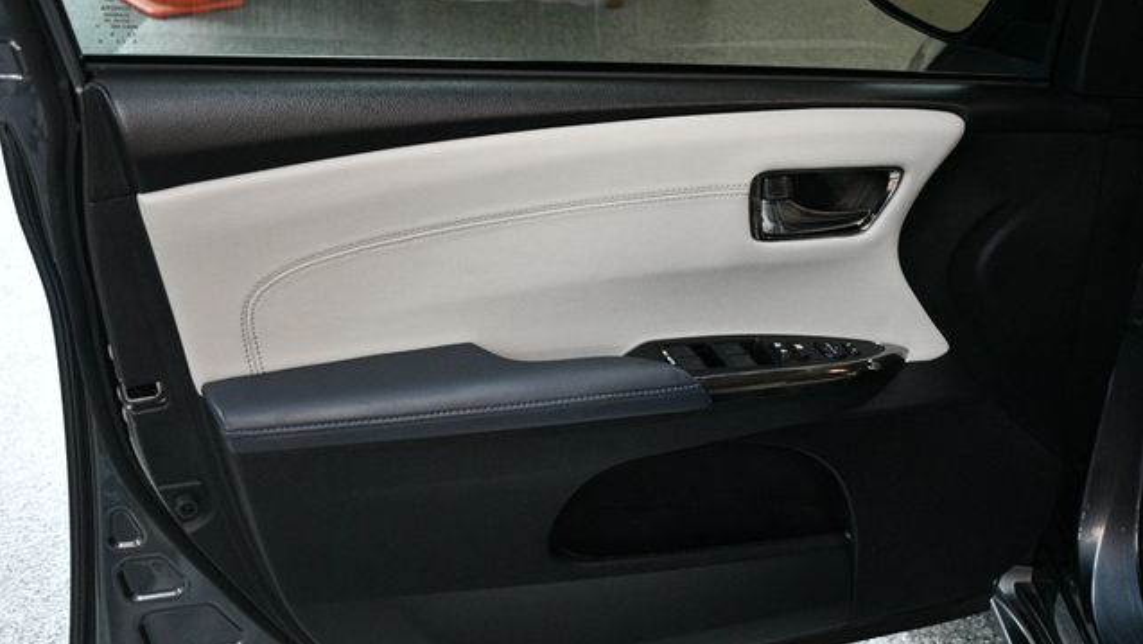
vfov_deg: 29.0
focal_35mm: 41
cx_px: 571
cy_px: 352
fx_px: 1243
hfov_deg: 49.4
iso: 3200
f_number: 3.8
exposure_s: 1/125
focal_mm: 26
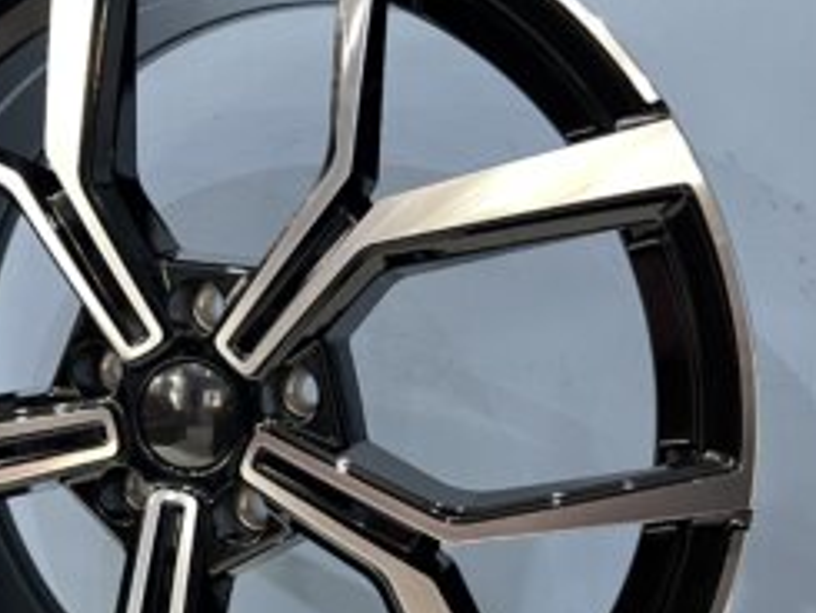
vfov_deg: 27.4
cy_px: 398
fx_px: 1250
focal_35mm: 53
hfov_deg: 35.3
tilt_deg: -4.6
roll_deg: +0.2
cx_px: 193
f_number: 1.5
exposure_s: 1/25
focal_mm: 5.7
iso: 1000
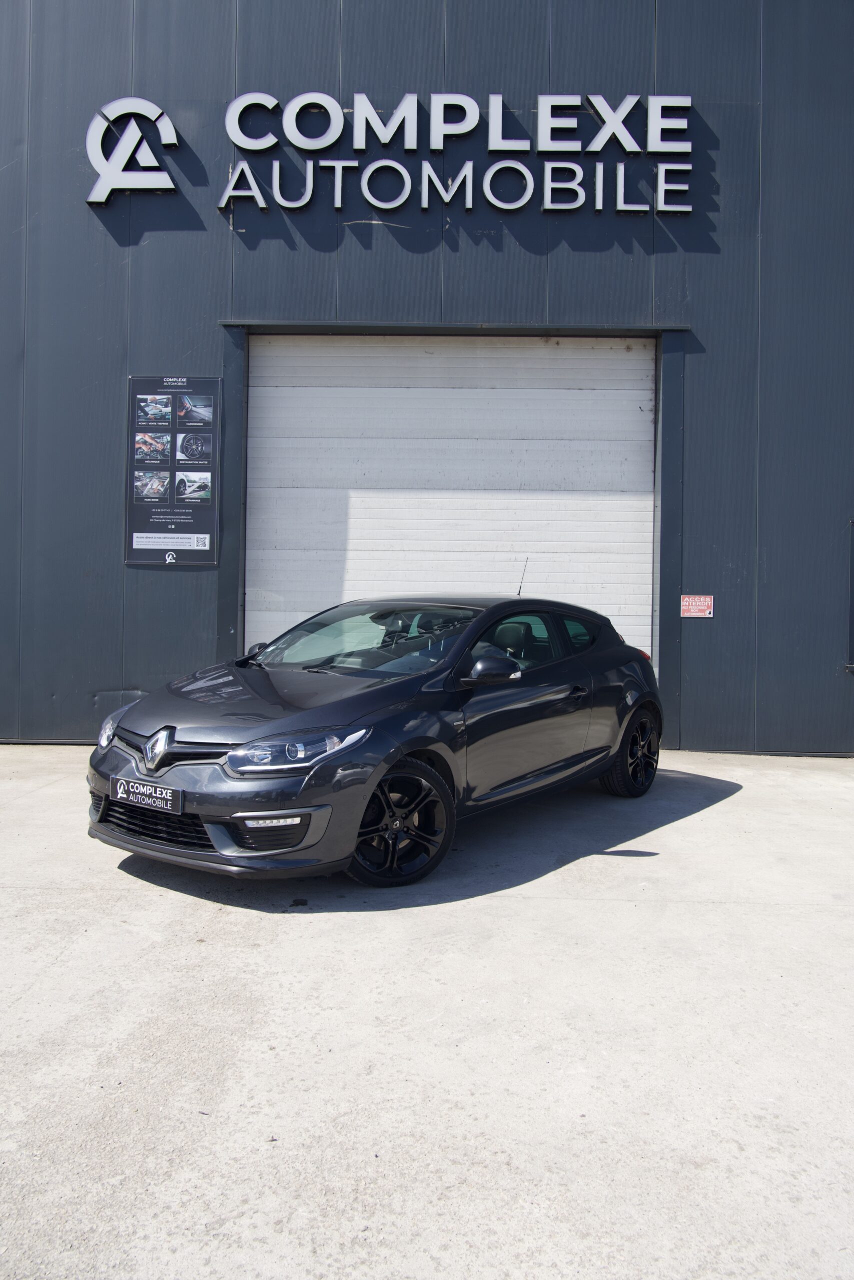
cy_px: 640
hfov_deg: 50.4
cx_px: 427
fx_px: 907
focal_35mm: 26
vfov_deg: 70.4
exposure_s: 1/400
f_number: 5
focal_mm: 17
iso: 100
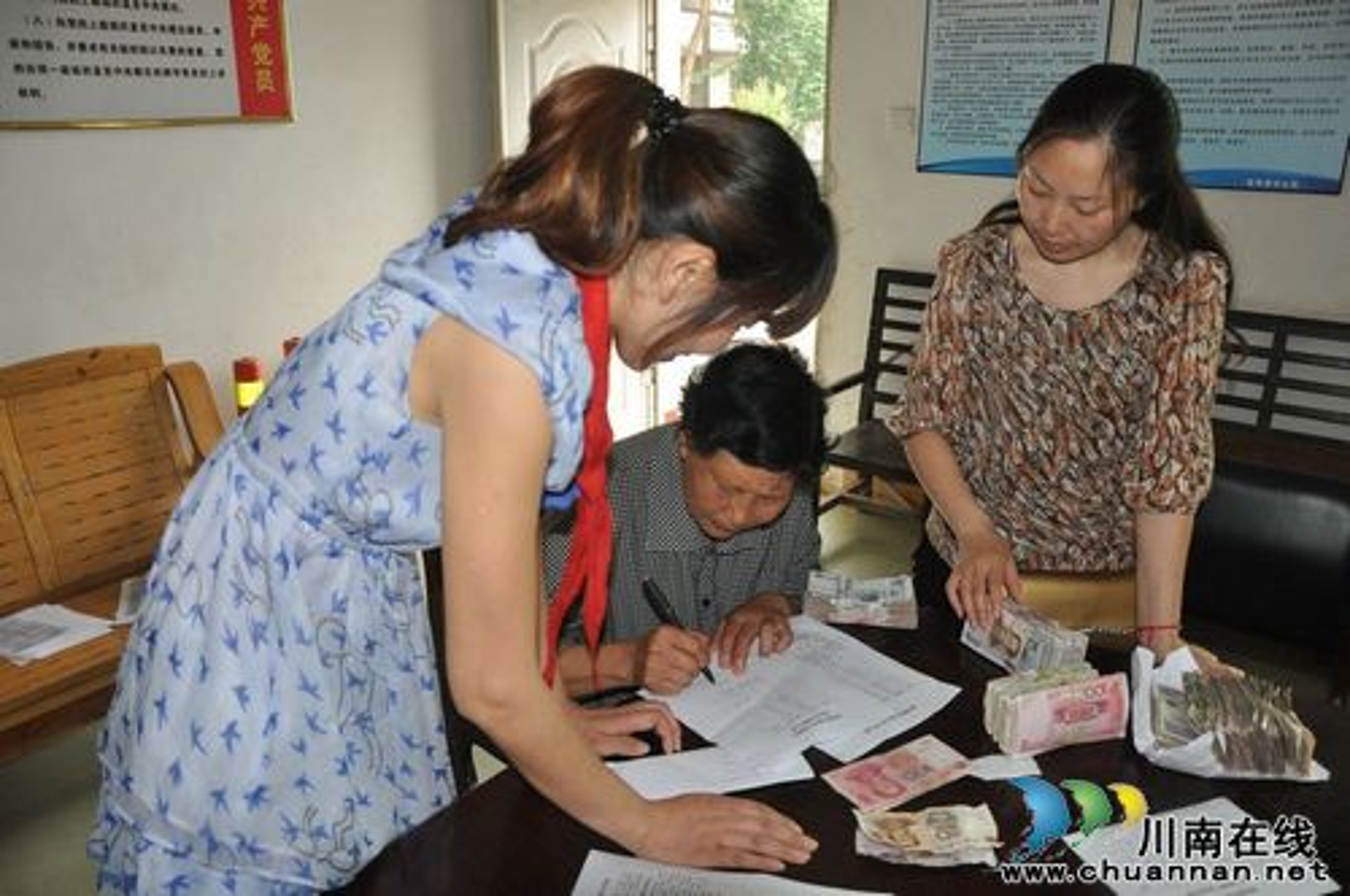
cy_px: 448
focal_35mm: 27
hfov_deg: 67.4
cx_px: 675
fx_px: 1011
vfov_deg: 47.8
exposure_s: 1/60
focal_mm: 18
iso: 800
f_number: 3.5
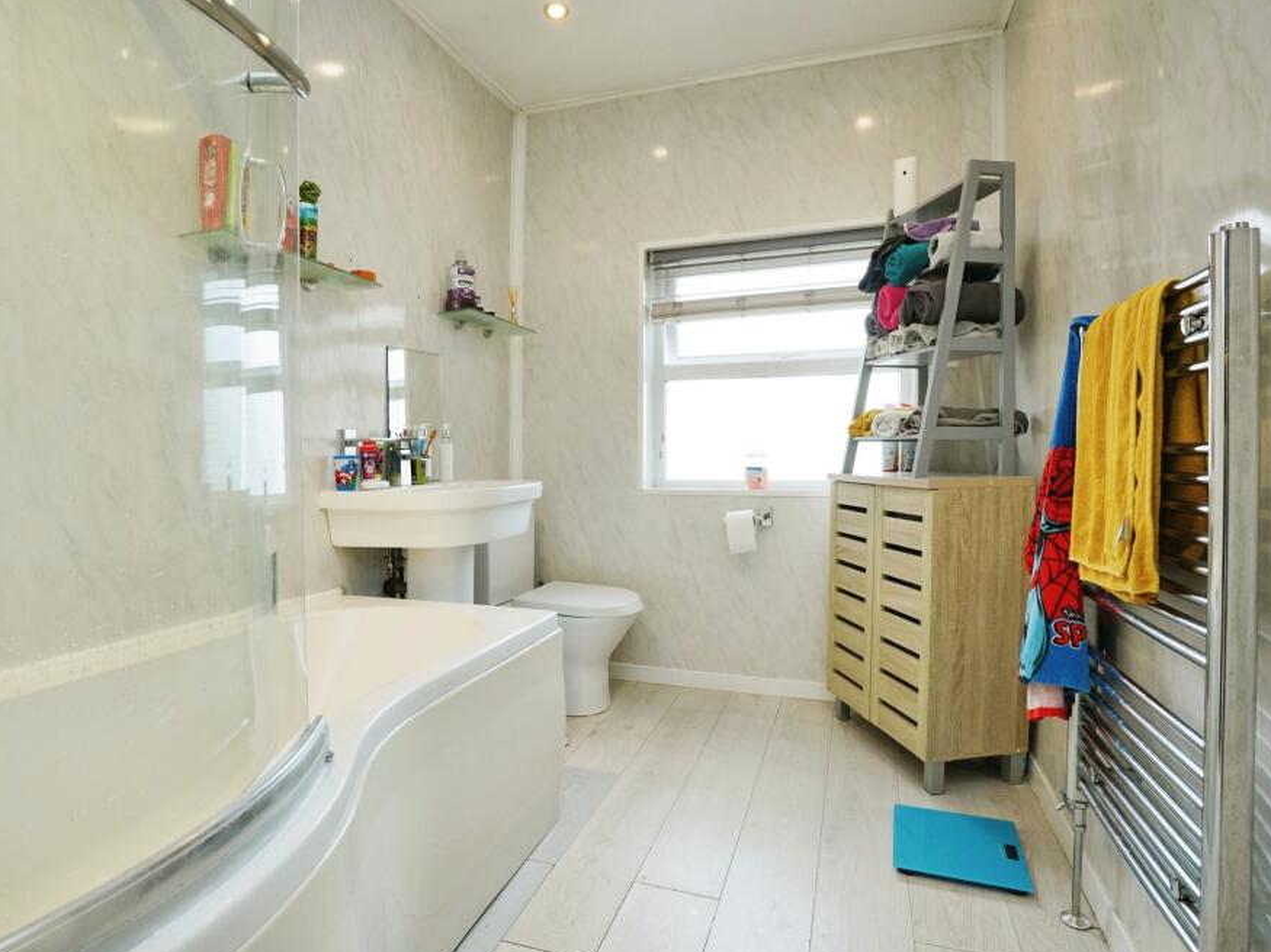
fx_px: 661
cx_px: 625
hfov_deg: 87.8
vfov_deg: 71.6
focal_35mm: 18
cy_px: 481
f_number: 8
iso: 1600
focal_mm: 16
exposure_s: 1/60
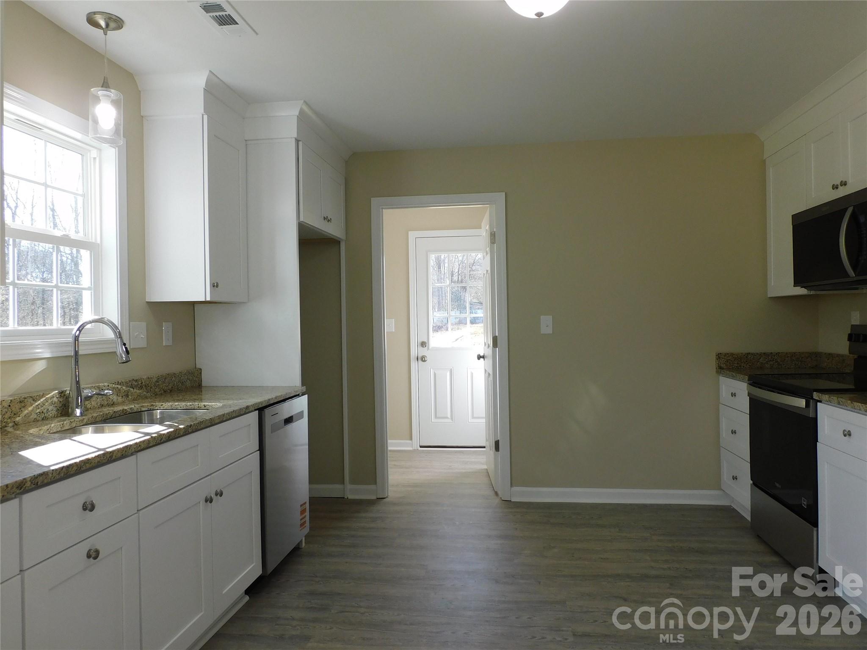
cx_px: 434
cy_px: 325
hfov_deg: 71.6
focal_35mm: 24
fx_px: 601
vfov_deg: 56.8
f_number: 3.3
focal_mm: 4.3
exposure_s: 1/80
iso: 125
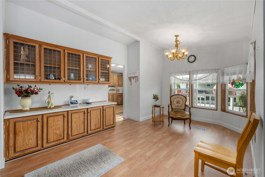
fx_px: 110
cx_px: 132
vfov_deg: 77.4
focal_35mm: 15
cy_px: 88
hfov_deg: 100.4
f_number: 7.1
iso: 1000
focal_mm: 15
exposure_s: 1/15
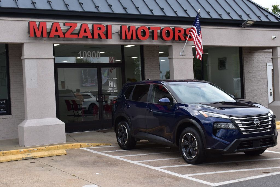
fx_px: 443
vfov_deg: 23.8
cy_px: 94
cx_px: 140
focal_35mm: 57
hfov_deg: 35.1
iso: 400
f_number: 10
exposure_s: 1/250
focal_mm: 38
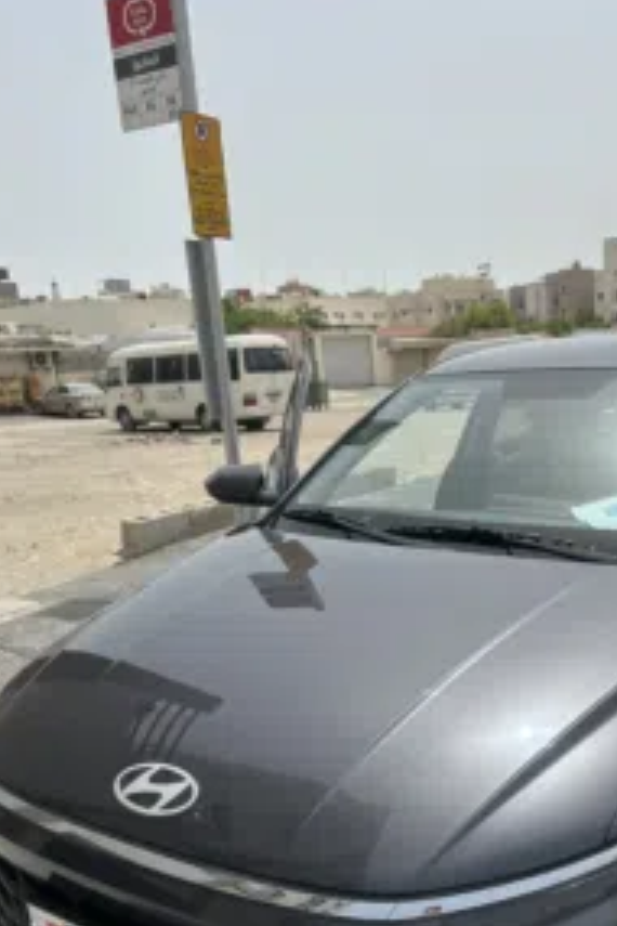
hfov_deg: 37.1
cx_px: 448
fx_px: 900
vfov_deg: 53.1
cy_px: 634
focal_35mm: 35
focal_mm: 6.86
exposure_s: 1/7042
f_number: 1.78
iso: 80
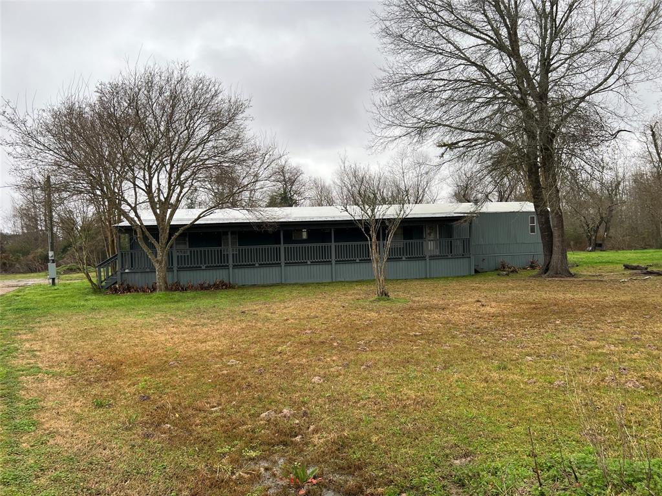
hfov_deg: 67.3
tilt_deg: -1.1
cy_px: 248
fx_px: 497
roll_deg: +2.4
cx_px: 331
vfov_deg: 53.1
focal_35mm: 26
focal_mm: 5.7
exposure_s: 1/379
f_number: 1.5
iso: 50
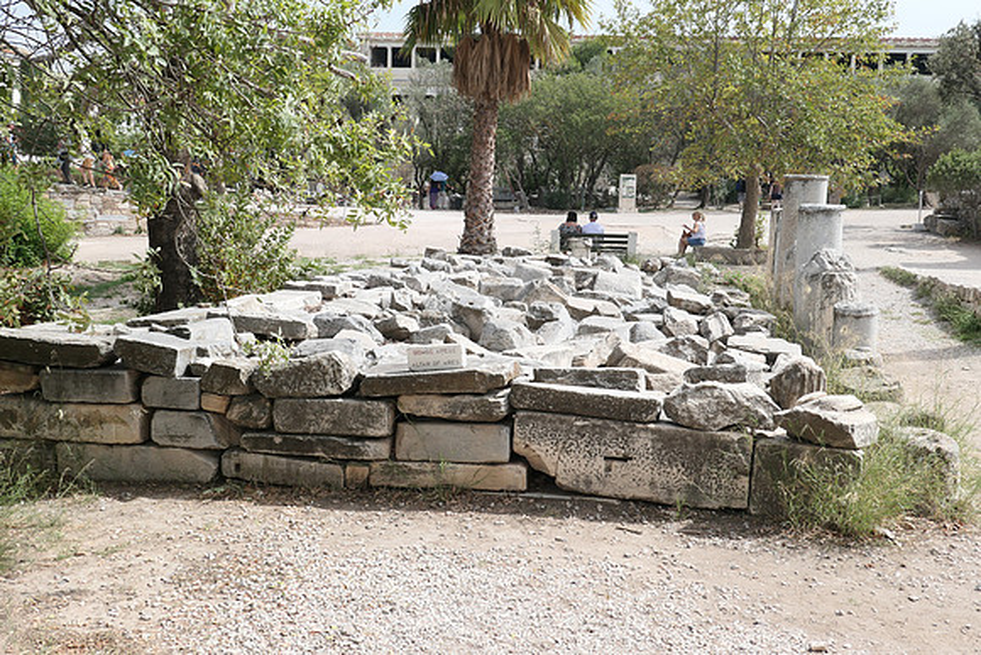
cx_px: 490
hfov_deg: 53.1
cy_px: 328
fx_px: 981
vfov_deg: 36.9
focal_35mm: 36
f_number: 4.5
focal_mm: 13.1
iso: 200
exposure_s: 1/1000
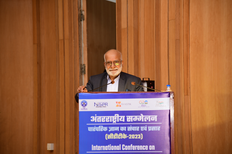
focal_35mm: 120
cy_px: 77
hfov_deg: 17.1
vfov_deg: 11.4
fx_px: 773
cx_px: 116
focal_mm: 120
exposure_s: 1/40
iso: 1000
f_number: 4
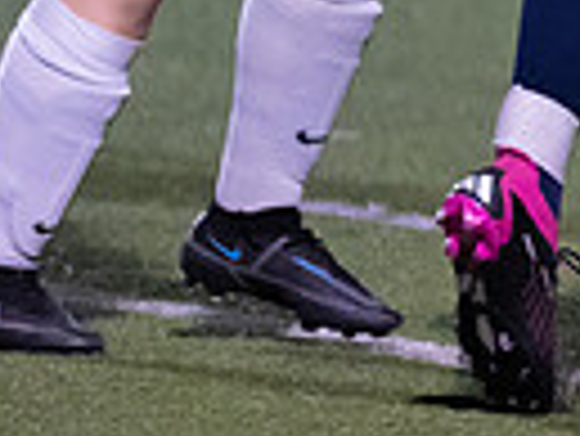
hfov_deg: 1.5
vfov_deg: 1.2
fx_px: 21500
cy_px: -143
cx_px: 1514
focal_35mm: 1282
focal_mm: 173
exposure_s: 1/1000
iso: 4000
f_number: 2.8
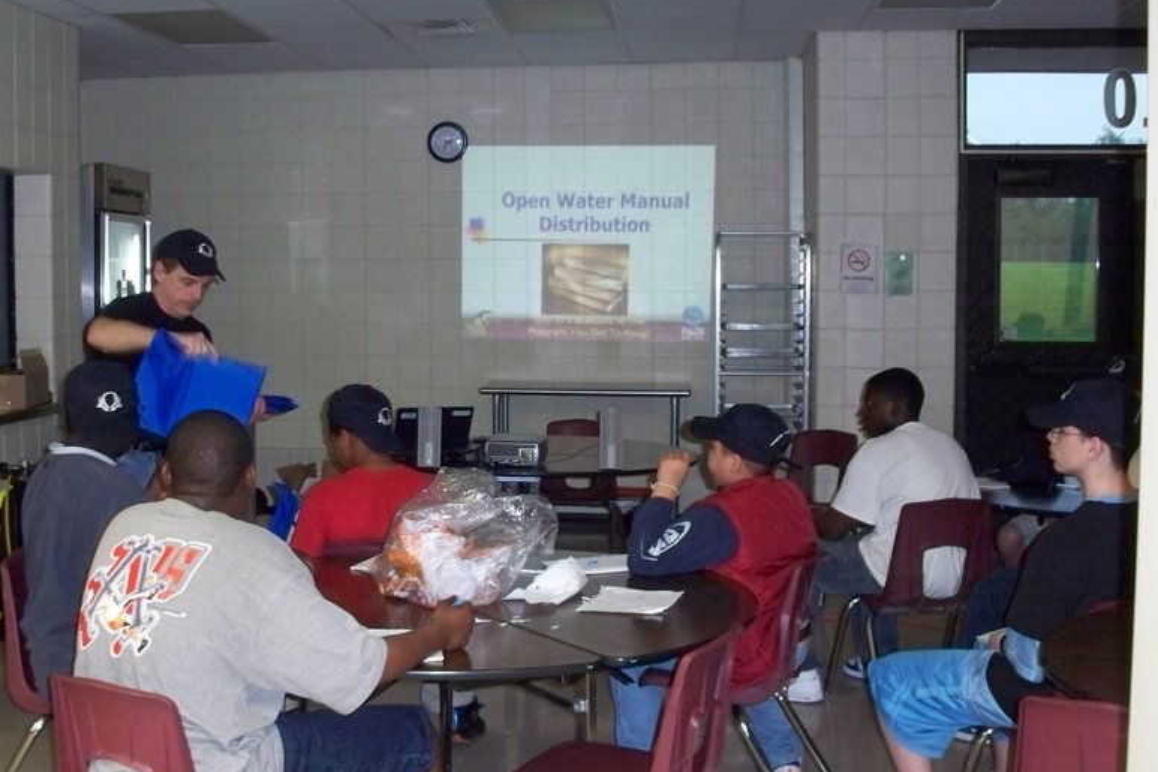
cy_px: 402
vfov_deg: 26.5
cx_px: 406
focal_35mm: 51
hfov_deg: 38.5
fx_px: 1640
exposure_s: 1/30
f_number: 3.4
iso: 400
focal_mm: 7.9
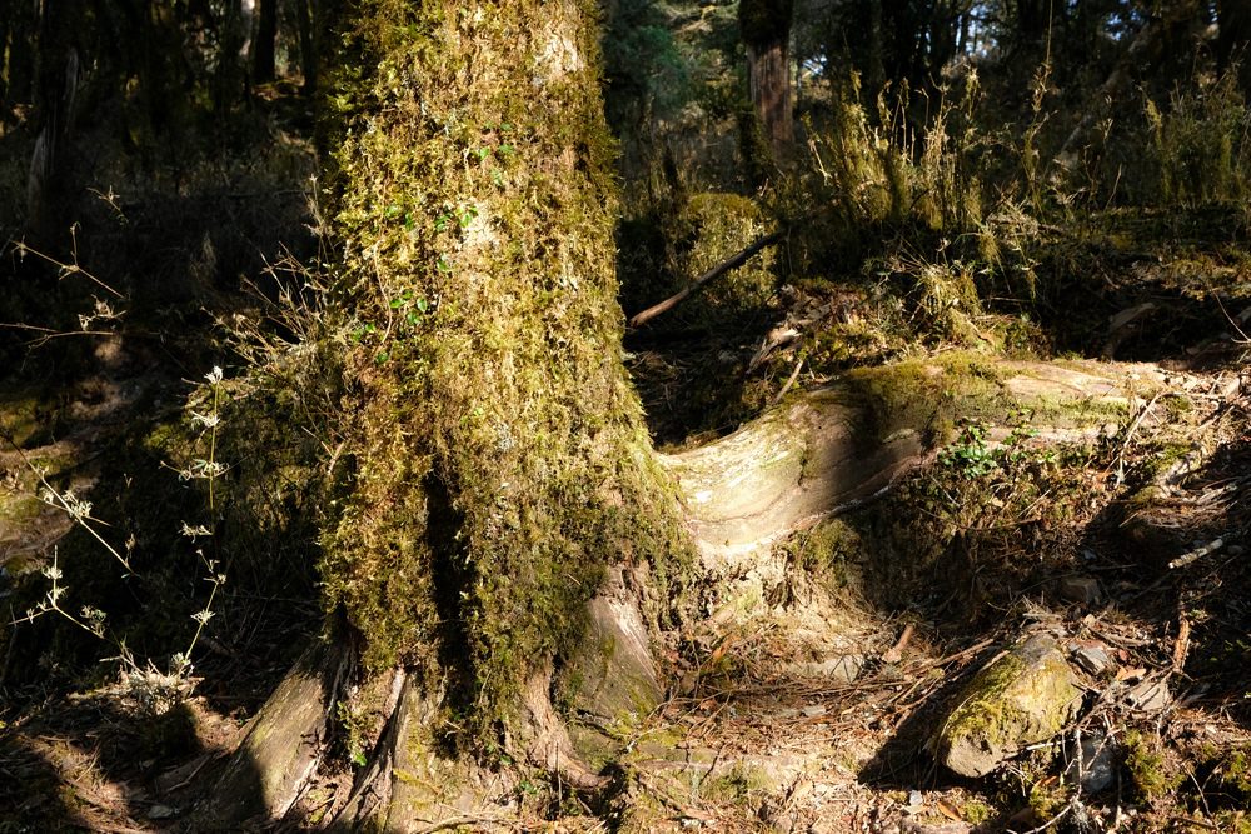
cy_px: 417
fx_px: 1216
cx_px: 626
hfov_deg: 54.4
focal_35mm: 35
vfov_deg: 37.9
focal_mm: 23
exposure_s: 1/105
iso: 500
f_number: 8
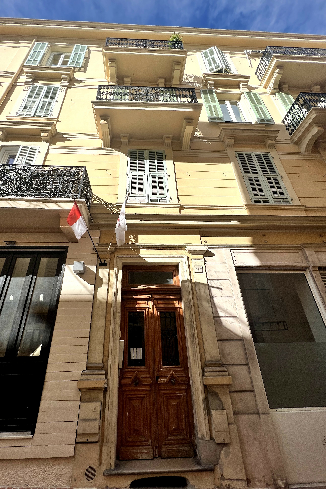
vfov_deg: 104.2
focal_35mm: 14
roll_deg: +1.1
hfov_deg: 80.9
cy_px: 239
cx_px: 144
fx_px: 190
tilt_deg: +29.5
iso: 32
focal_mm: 1.57
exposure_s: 1/1876
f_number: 1.8
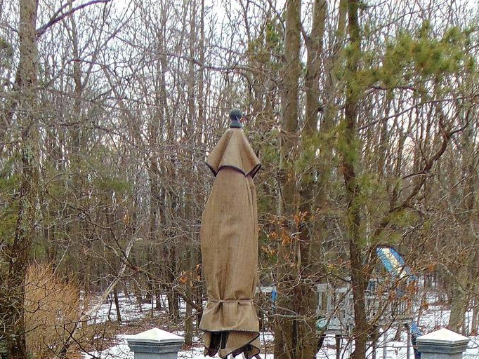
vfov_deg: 17.9
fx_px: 1038
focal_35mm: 75
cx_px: 159
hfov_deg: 25.8
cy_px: 510
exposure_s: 1/250
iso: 80
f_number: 3
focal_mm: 4.5
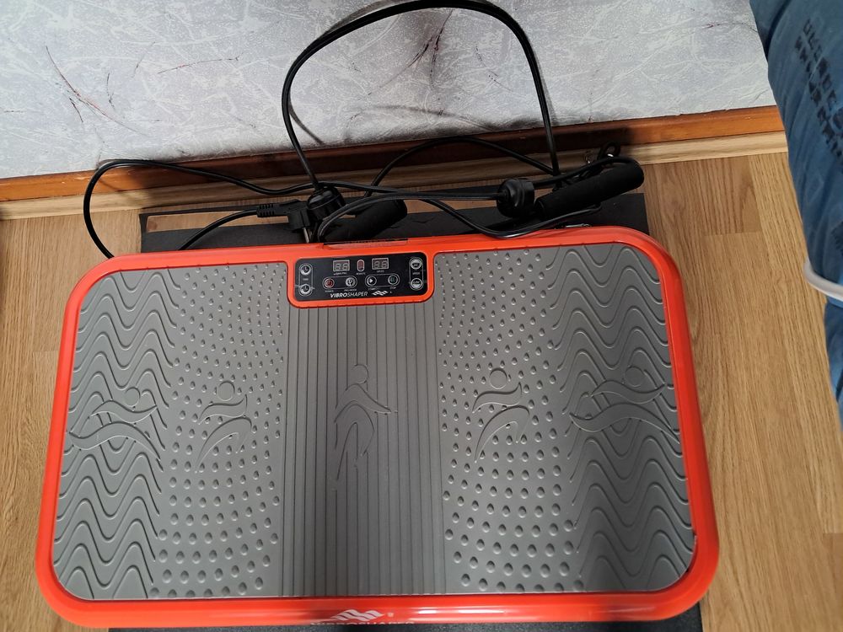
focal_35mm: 27
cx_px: 422
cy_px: 316
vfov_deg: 51.4
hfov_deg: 65.3
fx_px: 658
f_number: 1.8
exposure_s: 1/60
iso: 640
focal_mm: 4
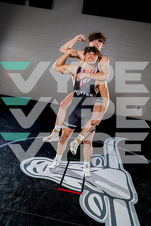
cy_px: 113
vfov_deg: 60.3
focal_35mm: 31
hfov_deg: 42.3
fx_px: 195
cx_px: 76
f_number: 5.6
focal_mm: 31
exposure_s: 1/250
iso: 320
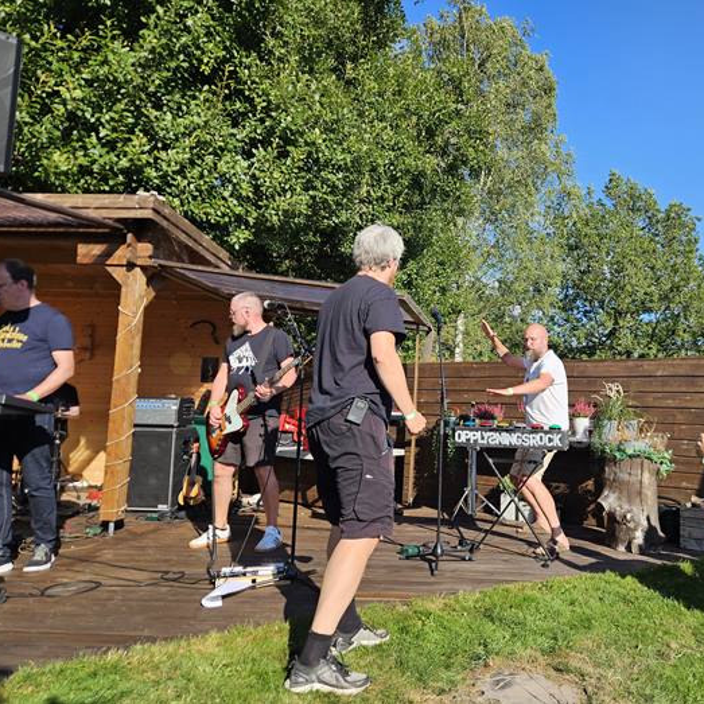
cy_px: 342
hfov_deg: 56.1
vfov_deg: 57.3
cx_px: 470
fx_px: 644
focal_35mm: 28
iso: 25
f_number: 1.8
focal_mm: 5.4
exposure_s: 1/1000
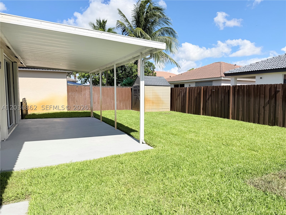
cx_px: 143
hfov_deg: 71.6
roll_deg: -0.1
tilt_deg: -4.8
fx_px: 198
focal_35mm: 24
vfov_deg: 56.8
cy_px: 108
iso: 80
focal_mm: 6.76
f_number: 1.78
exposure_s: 1/6173
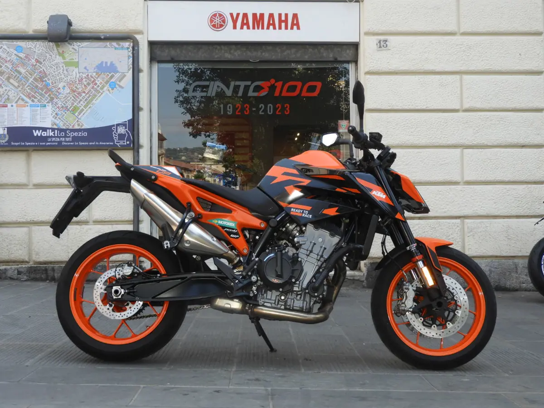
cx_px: 272
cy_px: 204
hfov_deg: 42.1
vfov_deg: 32.2
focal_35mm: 45
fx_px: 707
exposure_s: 1/160
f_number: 4
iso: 100
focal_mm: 8.1
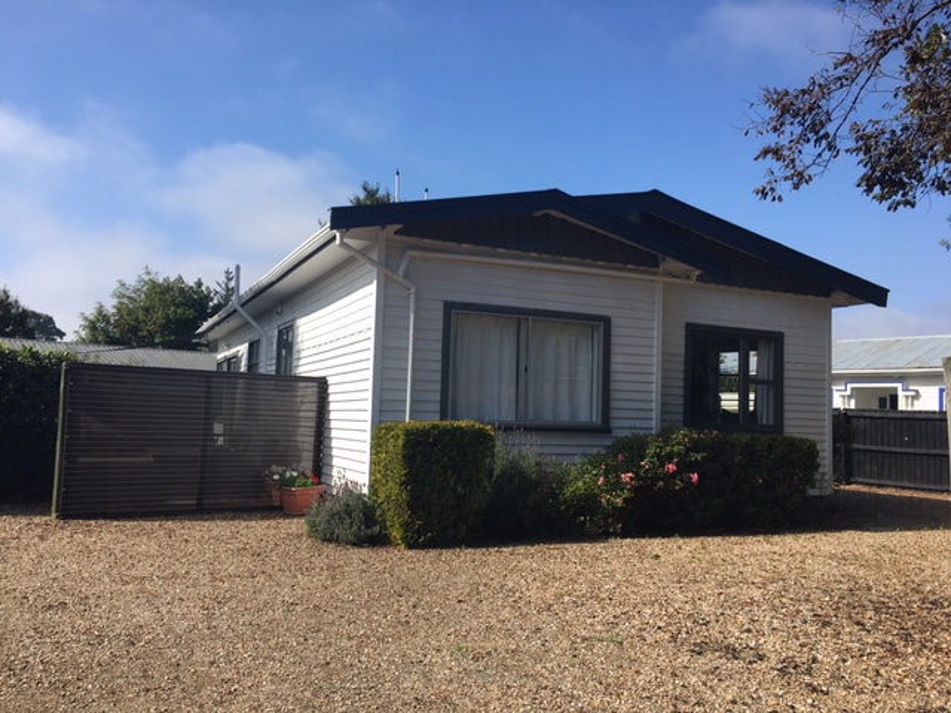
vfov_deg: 48.2
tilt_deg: +4.5
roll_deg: -0.7
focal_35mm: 29
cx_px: 476
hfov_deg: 61.7
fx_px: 797
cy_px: 356
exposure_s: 1/1374
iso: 25
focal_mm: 4.15
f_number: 2.2
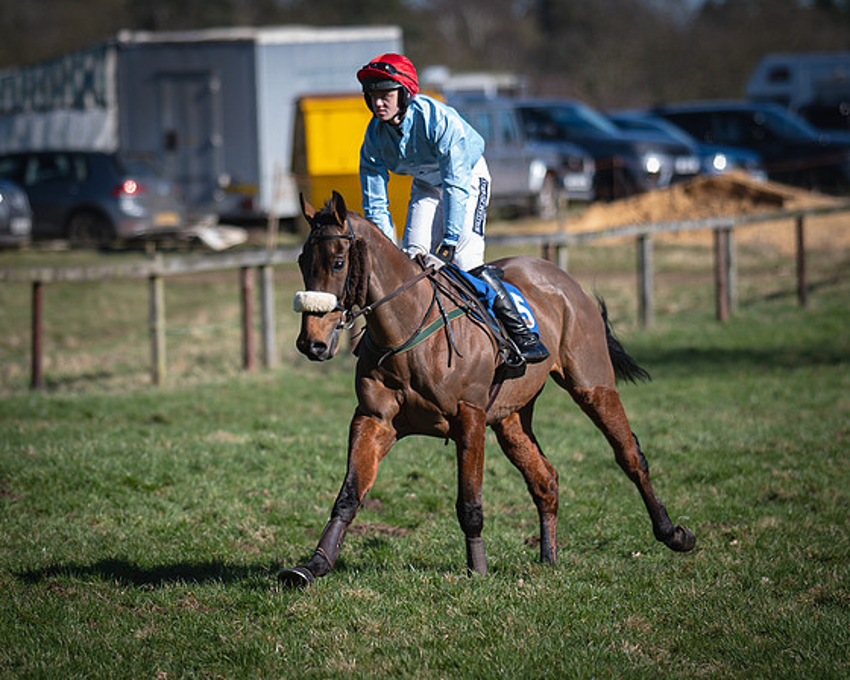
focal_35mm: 373
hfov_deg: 5.2
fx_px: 9383
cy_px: 345
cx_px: 380
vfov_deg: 4.2
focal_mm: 135
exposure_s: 1/2500
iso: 50
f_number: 1.8
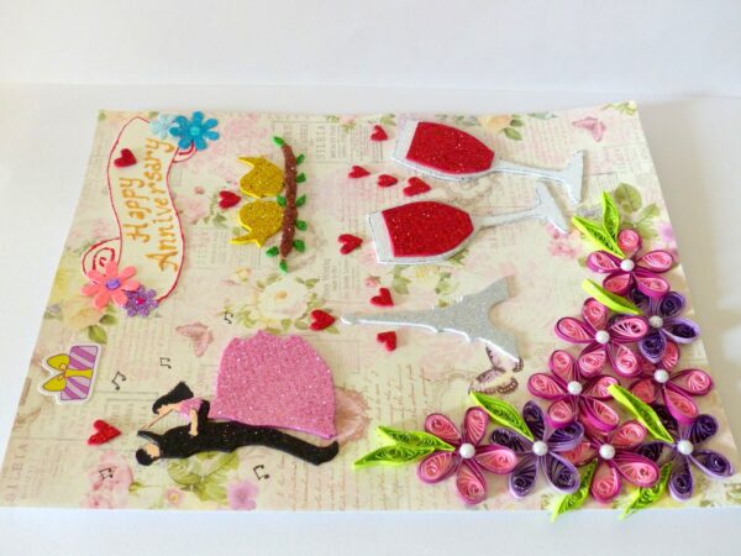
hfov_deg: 56.8
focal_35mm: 32
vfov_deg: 44.2
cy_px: 278
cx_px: 370
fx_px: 685
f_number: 2.8
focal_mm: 5.7
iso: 250
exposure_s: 1/60
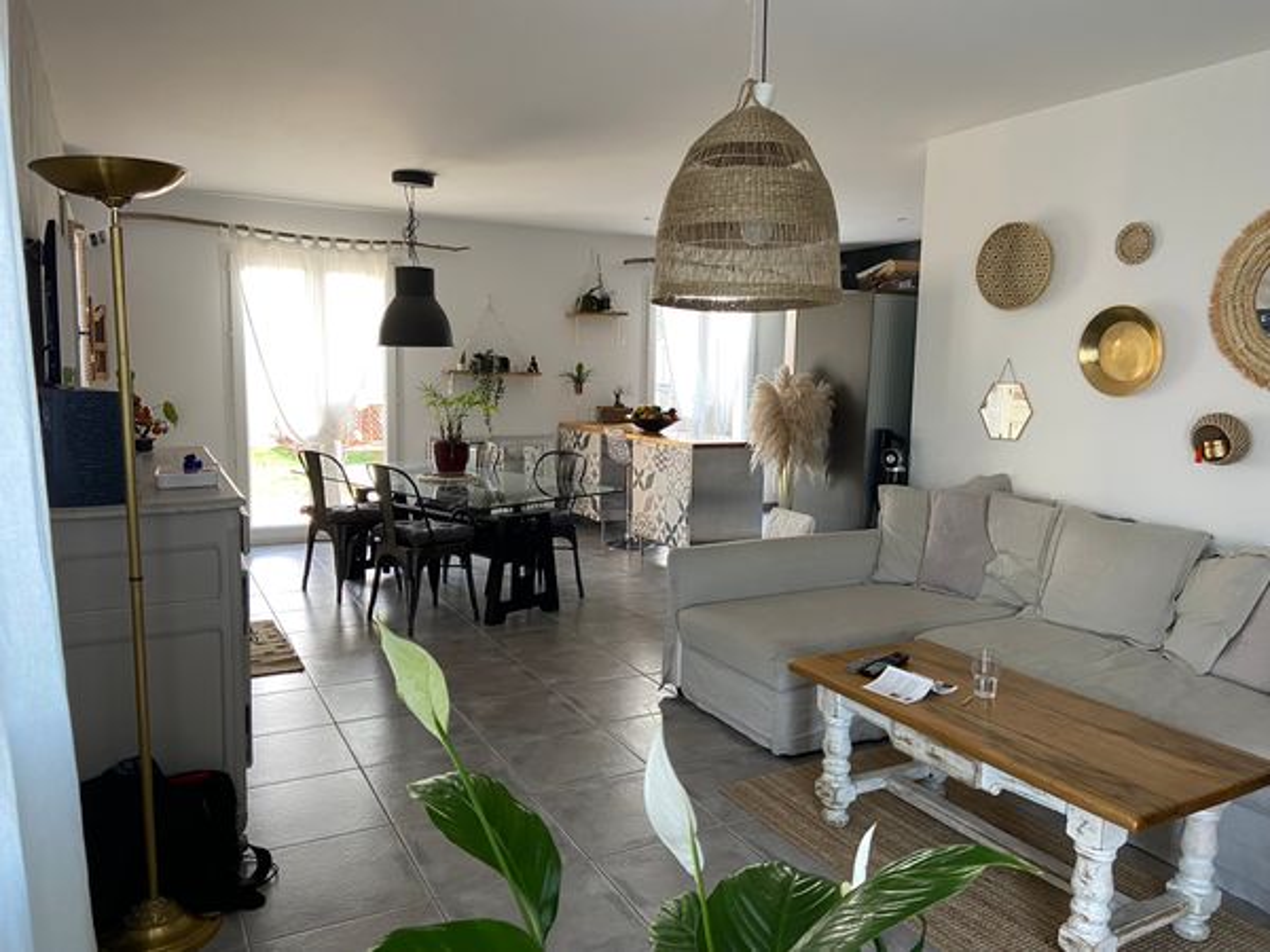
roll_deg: -1.8
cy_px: 476
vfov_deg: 53.1
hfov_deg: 67.3
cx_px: 635
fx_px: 954
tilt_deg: -6.5
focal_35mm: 26
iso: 125
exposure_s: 1/50
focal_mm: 4.25
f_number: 1.8
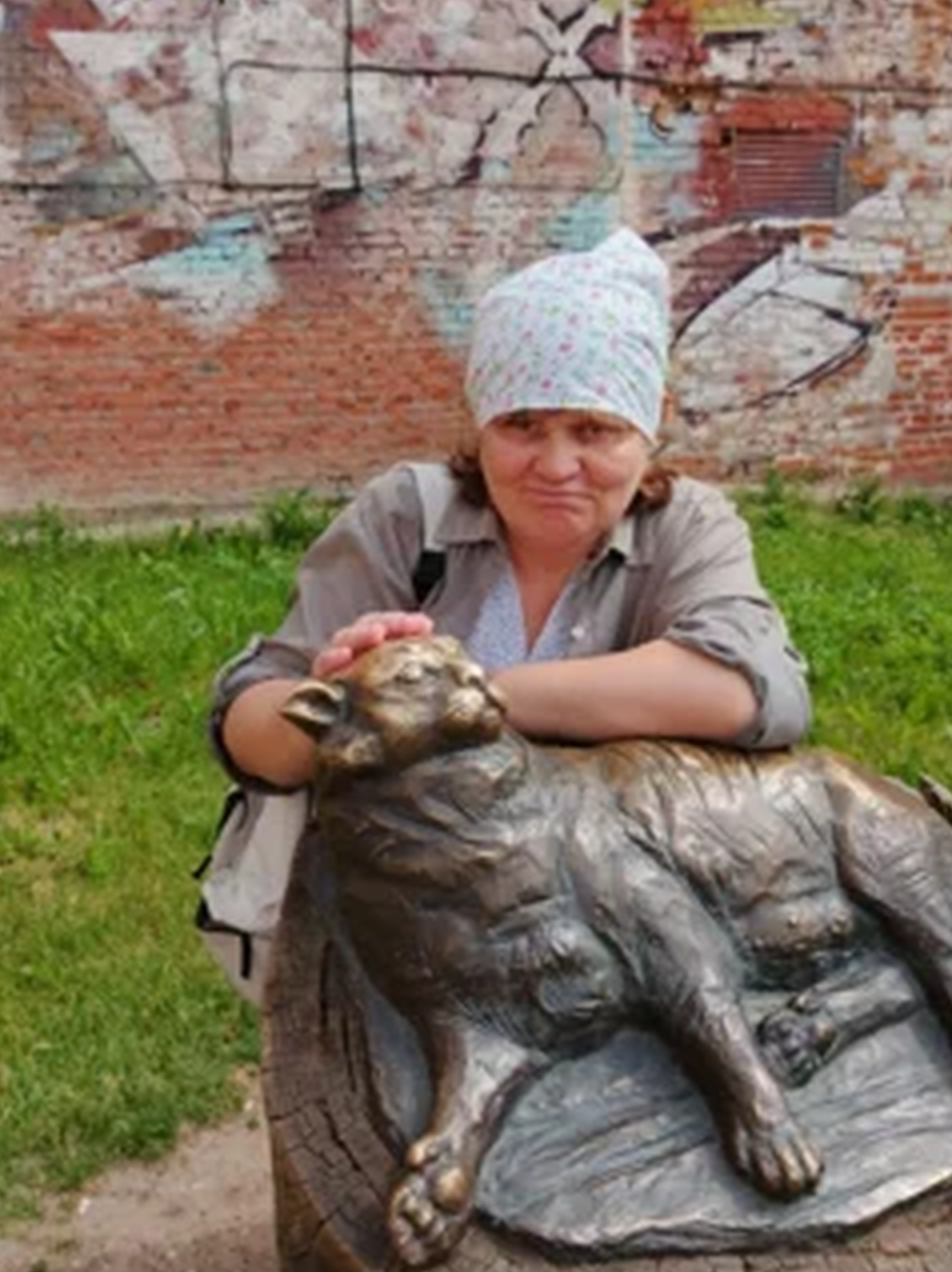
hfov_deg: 41.7
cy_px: 616
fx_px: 1248
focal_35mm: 34
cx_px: 472
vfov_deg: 54.0
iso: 50
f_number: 1.6
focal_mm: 4.11
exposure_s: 1/412
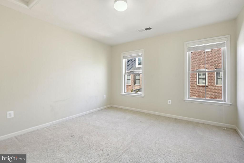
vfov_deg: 73.8
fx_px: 108
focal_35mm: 16
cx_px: 122
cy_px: 82
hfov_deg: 96.7
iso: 200
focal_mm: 16
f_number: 8
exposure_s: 1/30
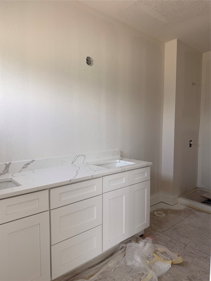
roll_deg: -1.0
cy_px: 140
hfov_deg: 56.8
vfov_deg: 71.6
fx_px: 195
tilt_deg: -4.9
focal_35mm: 24
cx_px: 106
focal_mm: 6.76
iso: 100
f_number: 1.78
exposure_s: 1/121
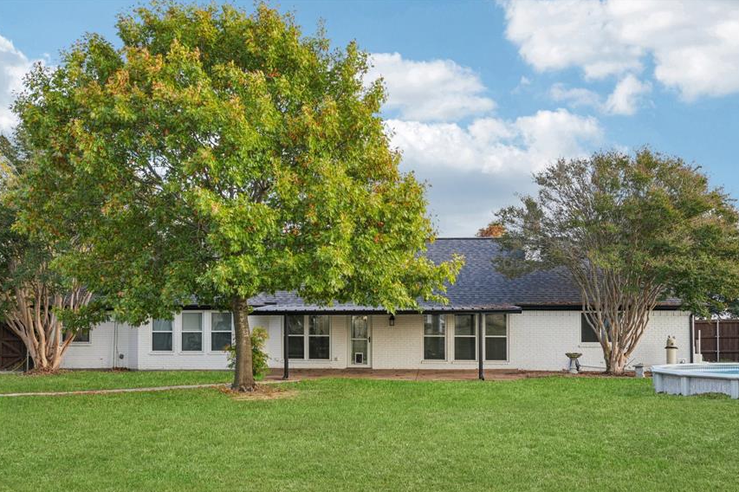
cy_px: 293
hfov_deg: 46.4
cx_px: 364
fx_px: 862
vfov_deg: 31.8
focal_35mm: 42
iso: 100
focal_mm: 35
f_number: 8
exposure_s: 1/40
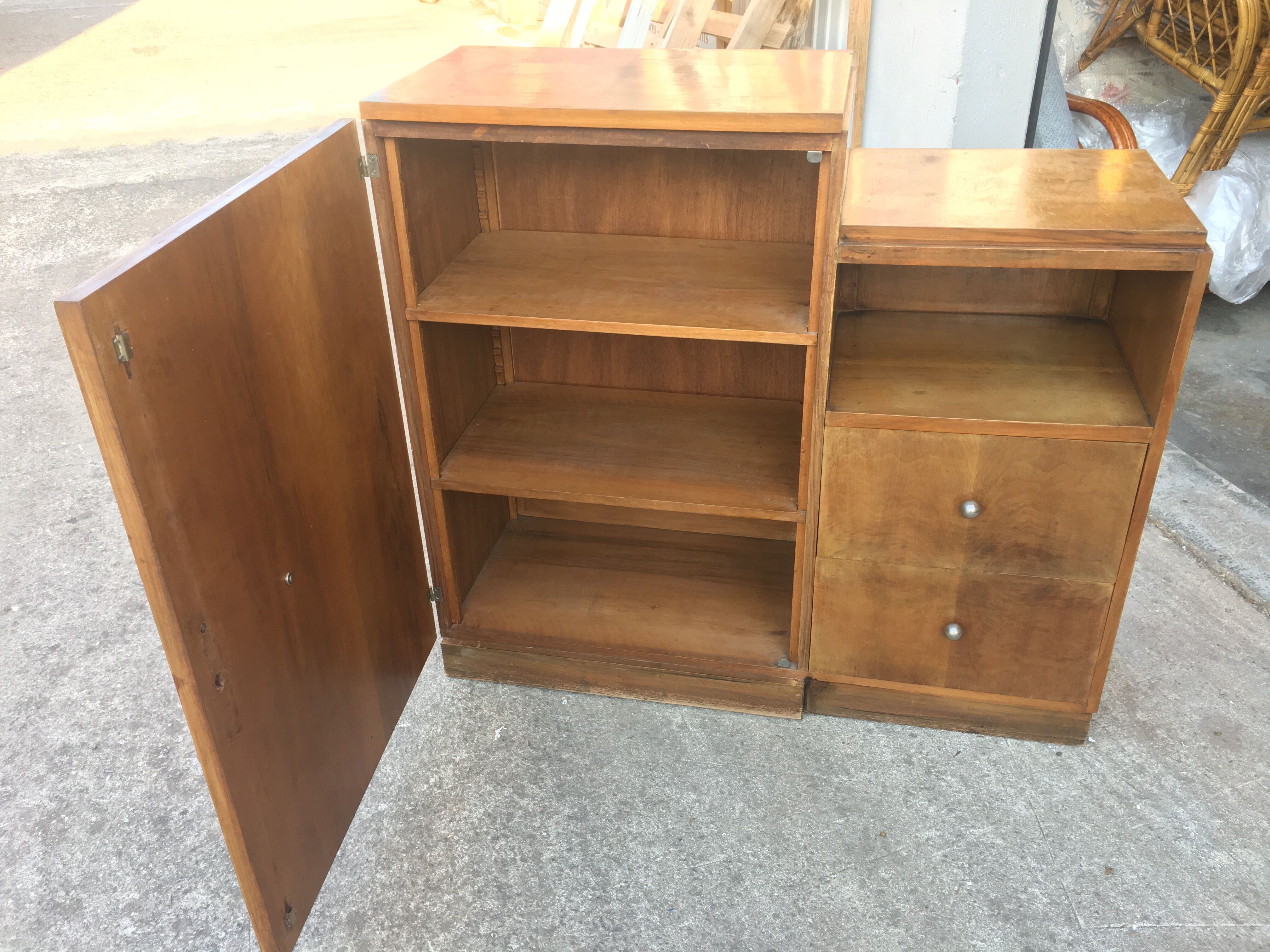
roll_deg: -0.1
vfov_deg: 48.2
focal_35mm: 29
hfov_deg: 61.7
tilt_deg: -31.6
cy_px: 476
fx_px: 1064
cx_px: 635
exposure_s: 1/100
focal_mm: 4.15
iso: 32
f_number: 2.2
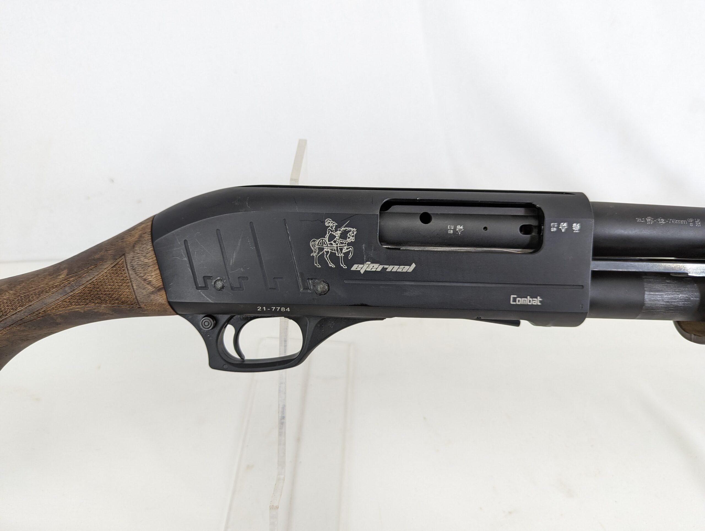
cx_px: 352
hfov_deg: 71.5
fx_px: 490
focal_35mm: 24
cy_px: 266
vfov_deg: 56.9
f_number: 1.85
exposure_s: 1/100
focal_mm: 6.81
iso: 58
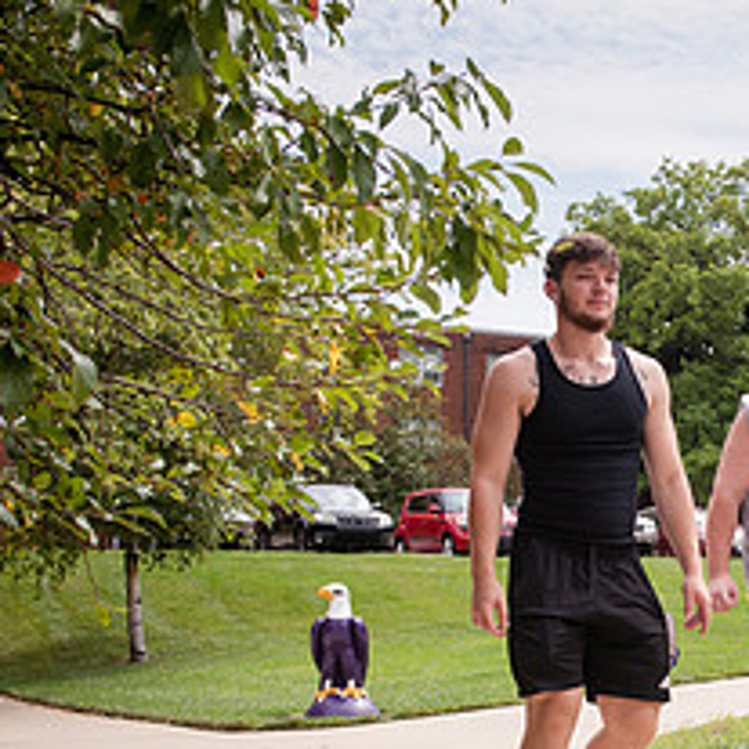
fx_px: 1812
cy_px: 534
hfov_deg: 22.6
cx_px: 716
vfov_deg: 23.2
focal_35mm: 74
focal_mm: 31
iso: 125
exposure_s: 1/400
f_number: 5.6
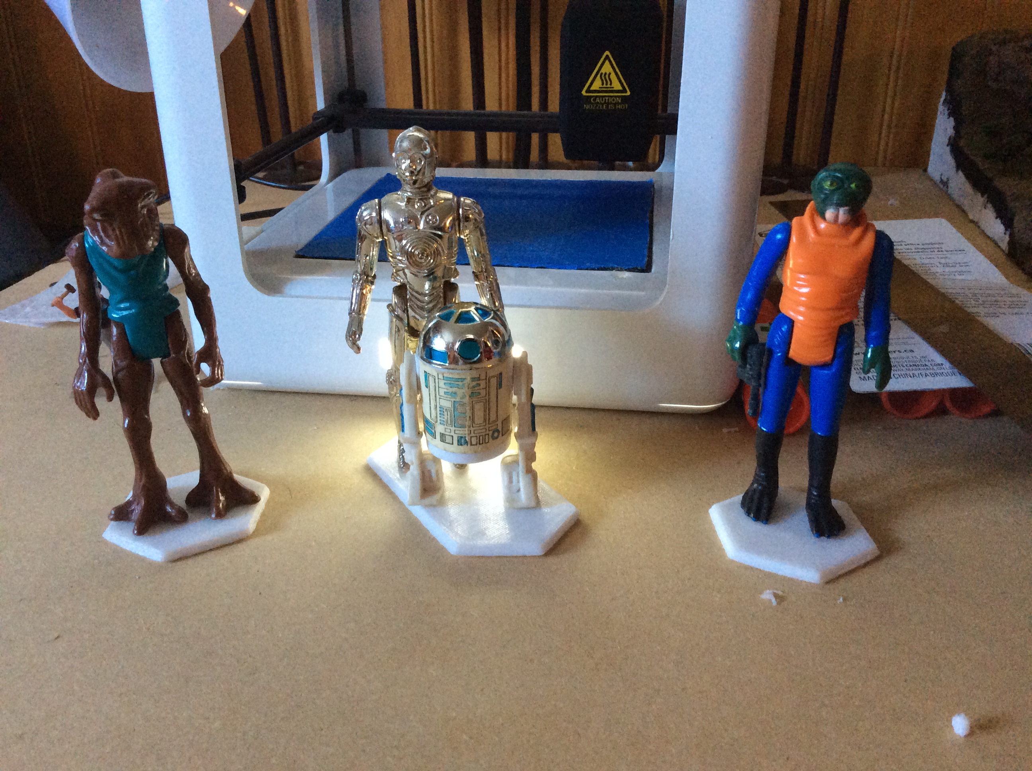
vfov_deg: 44.1
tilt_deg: -24.9
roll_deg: +1.0
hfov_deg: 56.9
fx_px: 953
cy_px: 386
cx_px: 516
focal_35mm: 32
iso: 200
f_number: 2.4
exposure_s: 1/24
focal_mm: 3.3
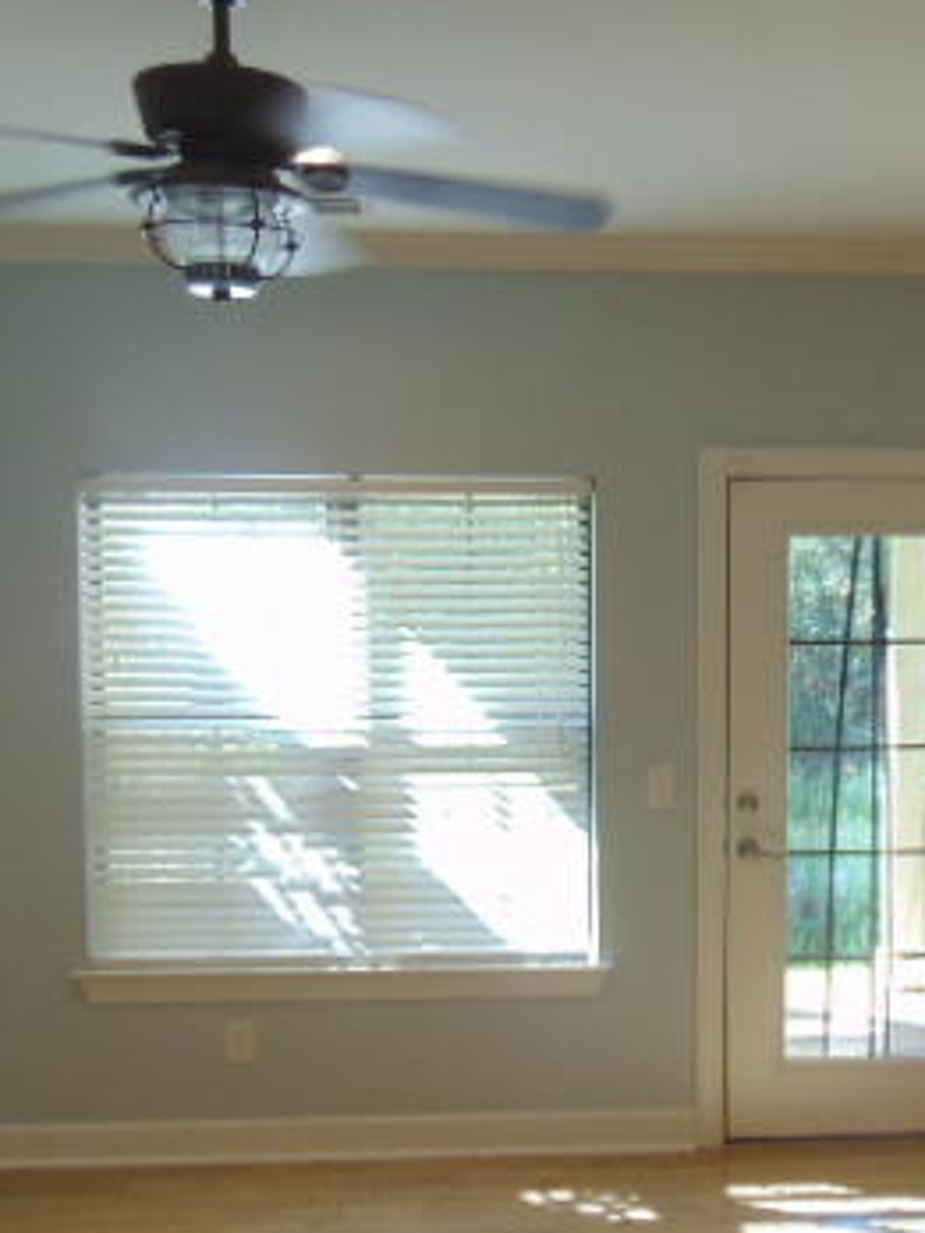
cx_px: 620
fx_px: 1639
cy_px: 719
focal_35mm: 46
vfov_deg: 41.1
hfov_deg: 31.3
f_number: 3
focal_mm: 4.5
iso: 80
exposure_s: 1/30
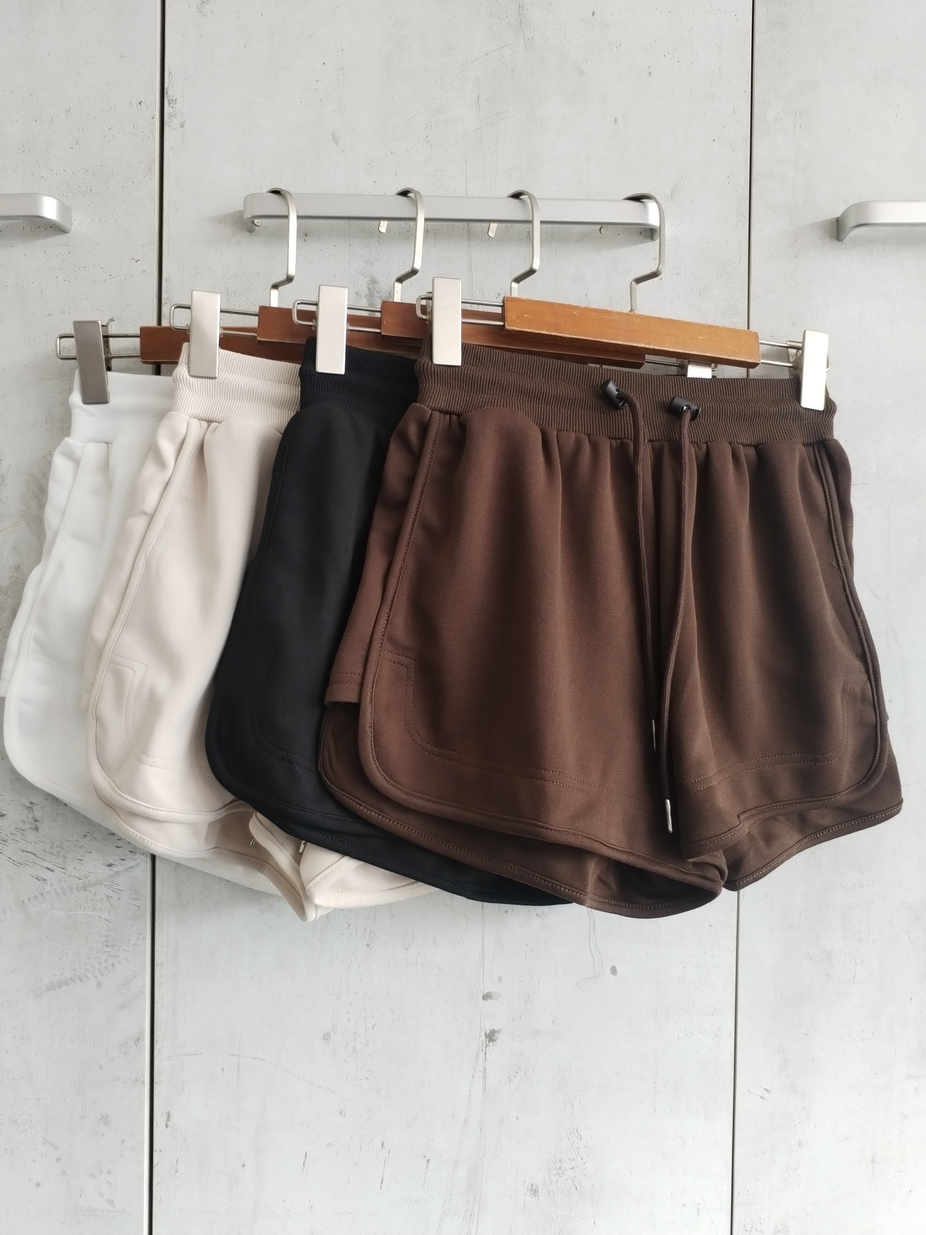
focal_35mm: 29
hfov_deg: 48.2
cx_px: 463
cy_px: 618
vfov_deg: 61.7
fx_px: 1034
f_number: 1.8
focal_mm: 4.75
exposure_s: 1/100
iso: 202
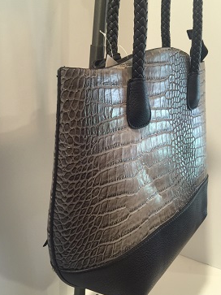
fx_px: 273
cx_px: 114
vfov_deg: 56.8
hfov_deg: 44.1
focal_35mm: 32
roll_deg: -1.2
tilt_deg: -15.6
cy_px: 145
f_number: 2.2
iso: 100
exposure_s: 1/15
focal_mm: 4.15
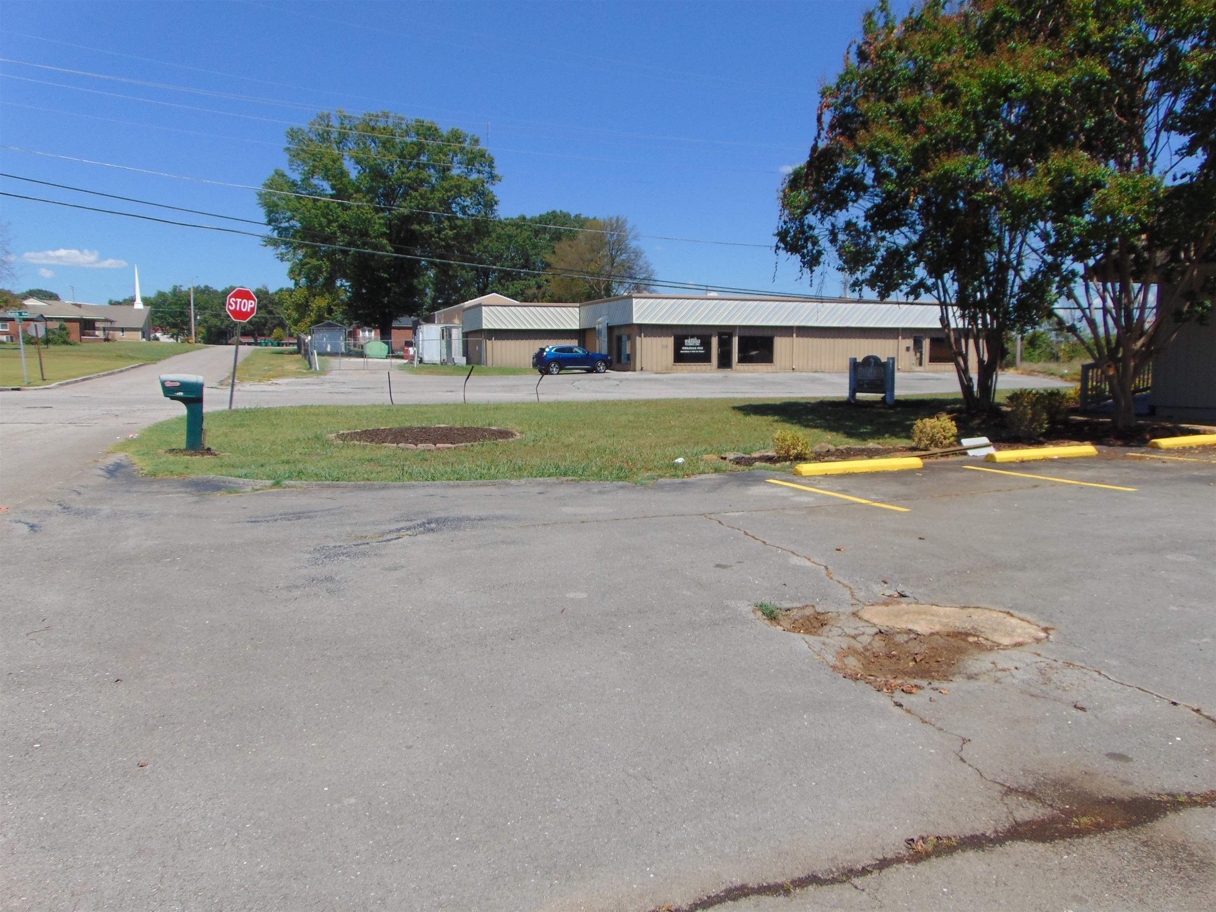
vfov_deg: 54.9
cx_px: 608
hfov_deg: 69.4
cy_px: 456
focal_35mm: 25
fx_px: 878
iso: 80
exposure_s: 1/250
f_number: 7.7
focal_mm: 4.5
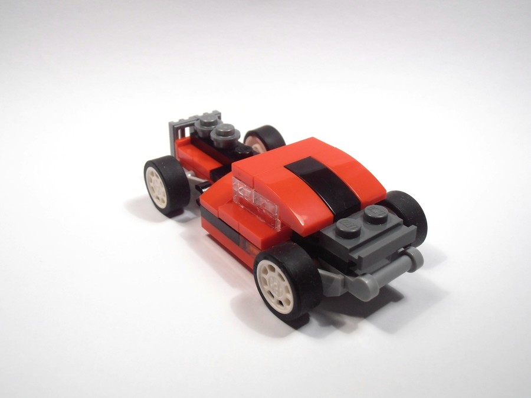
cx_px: 266
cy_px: 199
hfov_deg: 50.1
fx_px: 568
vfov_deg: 38.7
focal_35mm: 37
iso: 80
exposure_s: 1/60
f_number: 3.9
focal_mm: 6.61
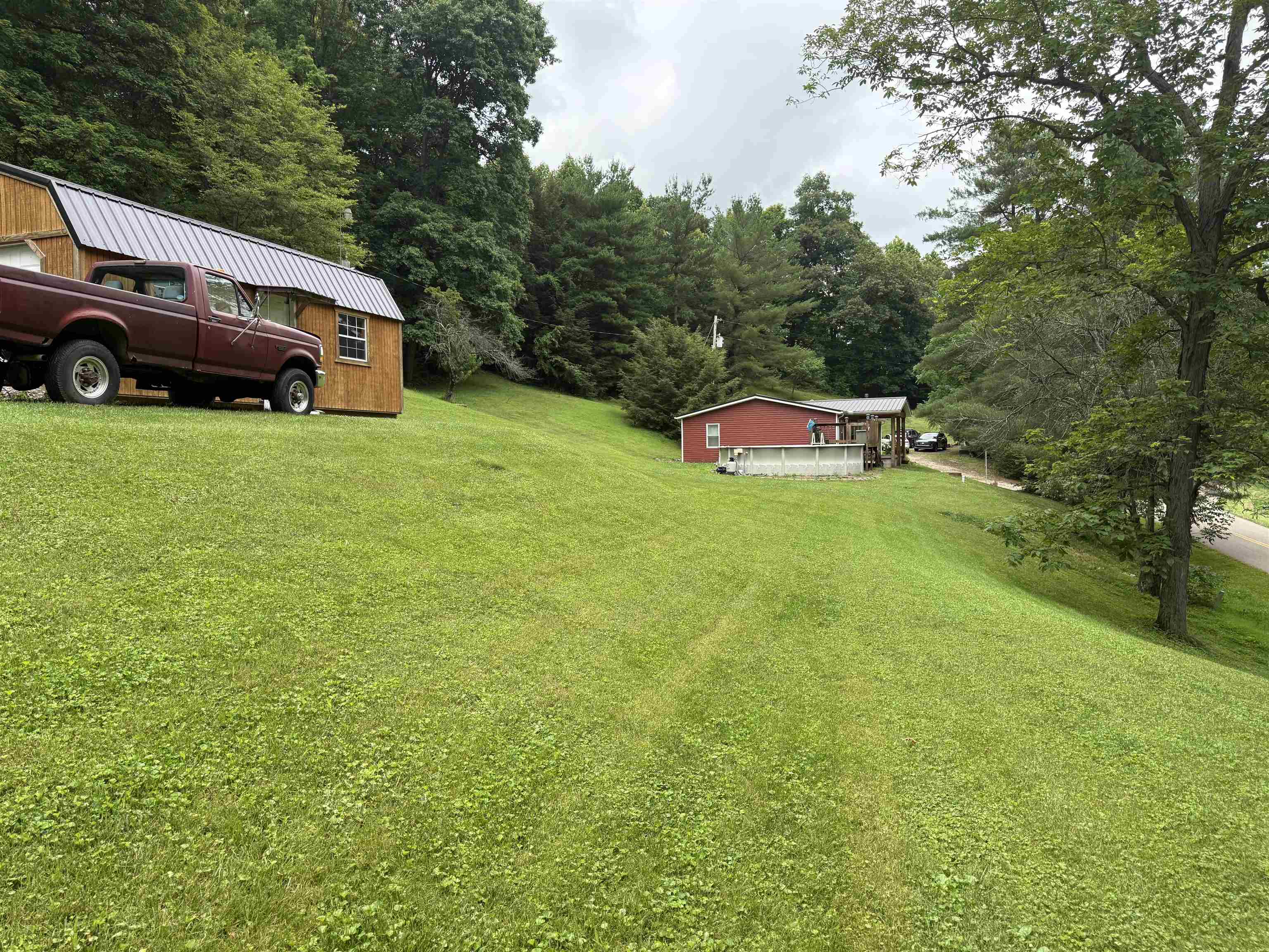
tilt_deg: -1.3
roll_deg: +0.4
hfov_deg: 71.6
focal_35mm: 24
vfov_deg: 56.8
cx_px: 634
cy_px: 476
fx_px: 880
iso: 100
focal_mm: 6.76
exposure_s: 1/1689
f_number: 1.78
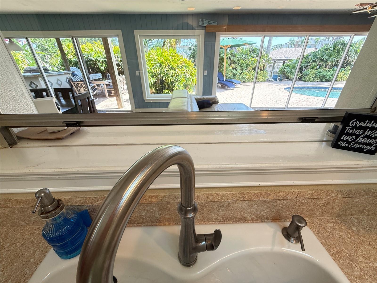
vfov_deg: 85.7
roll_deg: +0.0
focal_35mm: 14
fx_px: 152
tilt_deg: -28.2
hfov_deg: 102.1
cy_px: 142
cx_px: 188
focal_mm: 2.22
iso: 160
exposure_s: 1/120
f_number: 2.2
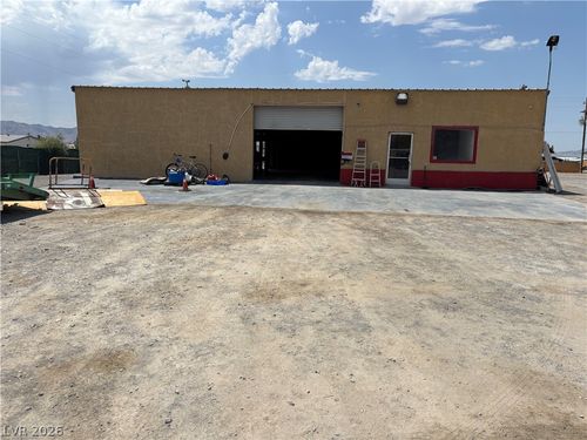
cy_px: 220
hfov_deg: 67.3
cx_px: 294
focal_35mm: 26
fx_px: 441
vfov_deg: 53.1
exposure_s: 1/7194
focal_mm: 5.96
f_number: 1.6
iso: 50
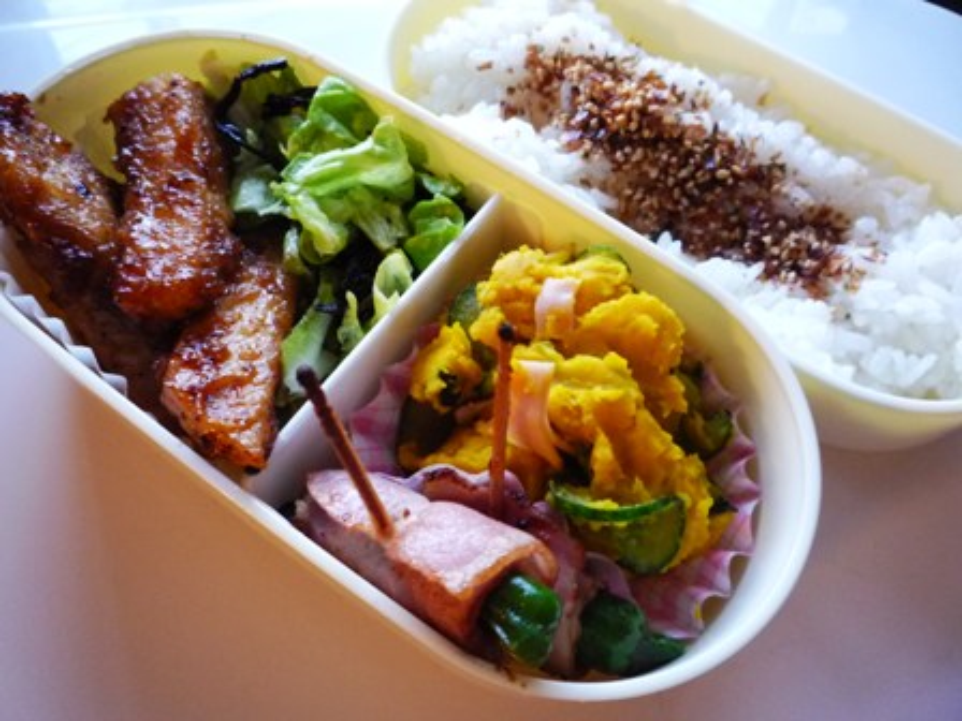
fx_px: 834
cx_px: 481
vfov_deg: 46.8
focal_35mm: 30
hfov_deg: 60.0
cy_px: 360
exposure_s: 1/8
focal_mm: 5.2
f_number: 3.3
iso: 400
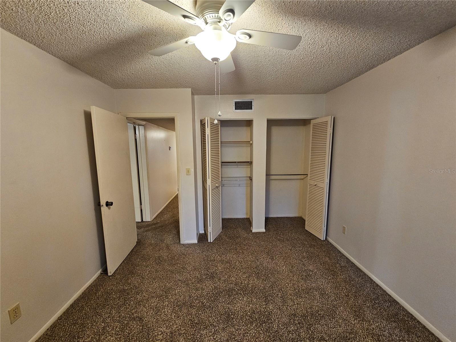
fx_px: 171
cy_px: 171
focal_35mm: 13
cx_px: 228
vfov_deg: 89.9
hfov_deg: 106.2
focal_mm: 2.2
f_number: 2.2
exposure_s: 1/40
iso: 320
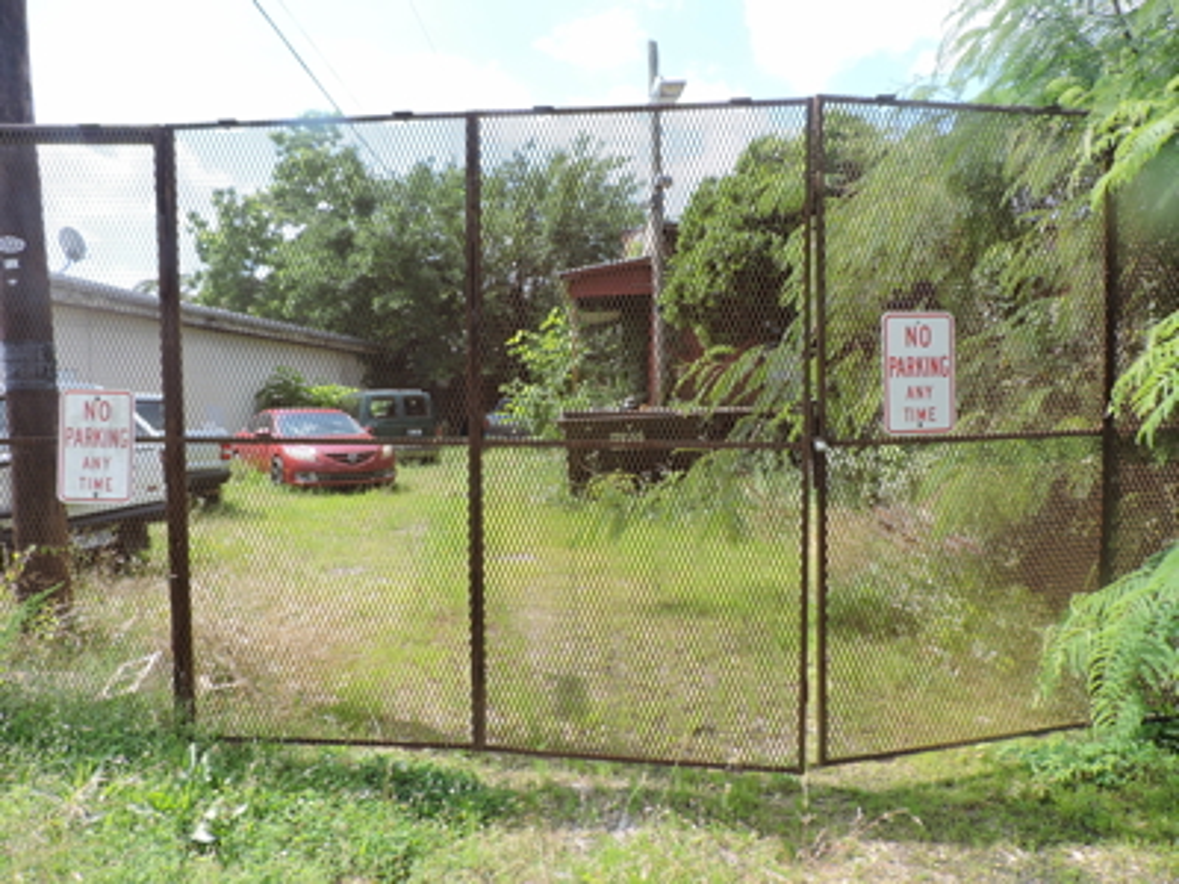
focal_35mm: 24
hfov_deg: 71.6
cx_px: 590
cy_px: 442
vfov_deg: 56.8
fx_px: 817
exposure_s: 1/400
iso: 100
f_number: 3
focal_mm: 4.3
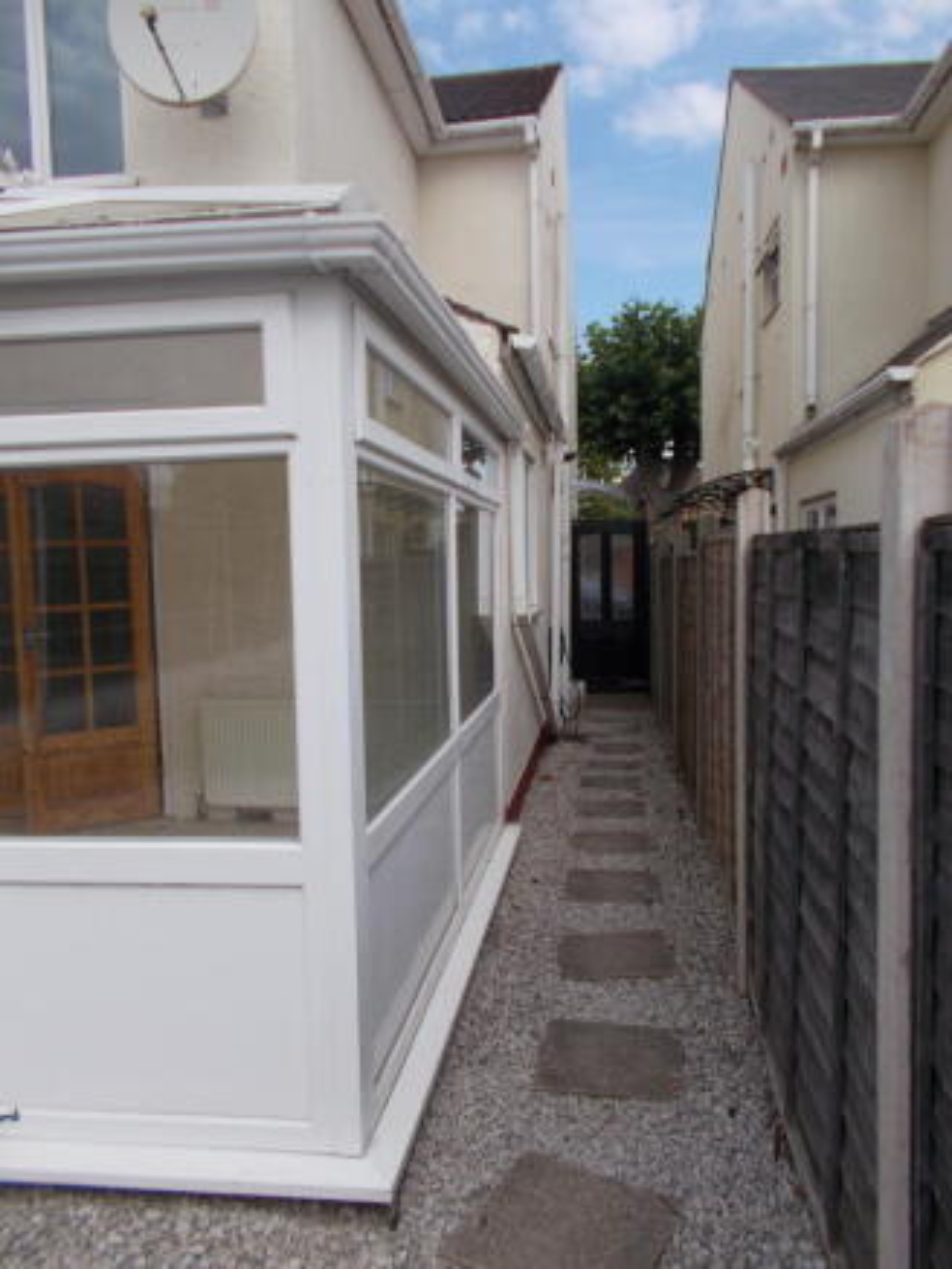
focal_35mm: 26
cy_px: 634
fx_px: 953
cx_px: 476
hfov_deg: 53.1
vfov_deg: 67.3
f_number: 8
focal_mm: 4.6
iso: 80
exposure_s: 1/125
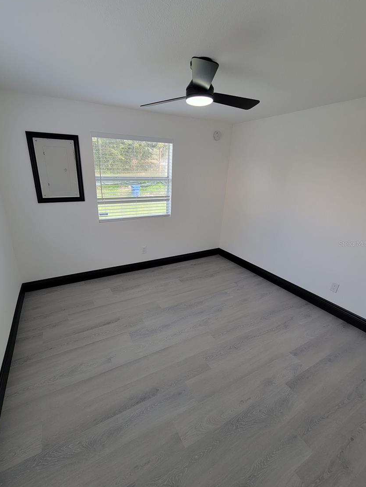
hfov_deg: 85.6
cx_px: 173
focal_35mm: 14
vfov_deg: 102.1
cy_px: 244
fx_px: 197
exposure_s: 1/60
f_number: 2.2
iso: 50
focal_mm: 2.2
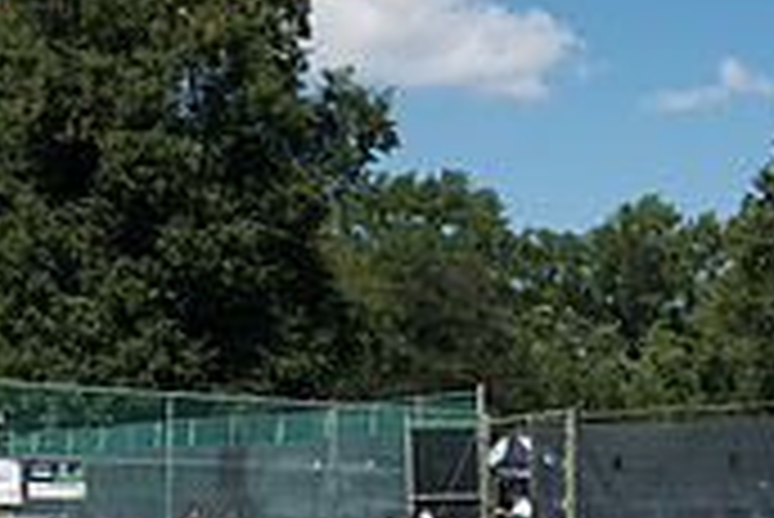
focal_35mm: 82
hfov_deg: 23.5
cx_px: 810
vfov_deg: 15.9
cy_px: 669
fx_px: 1764
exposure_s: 1/800
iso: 125
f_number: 5.6
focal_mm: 24
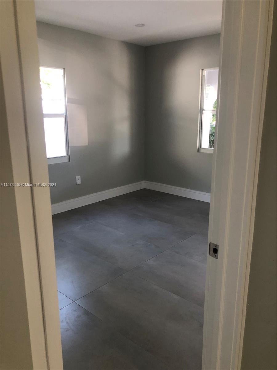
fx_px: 299
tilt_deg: -13.2
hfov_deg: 49.7
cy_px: 185
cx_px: 138
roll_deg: +0.1
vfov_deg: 63.4
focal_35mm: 28
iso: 40
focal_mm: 4
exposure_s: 1/20
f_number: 1.8
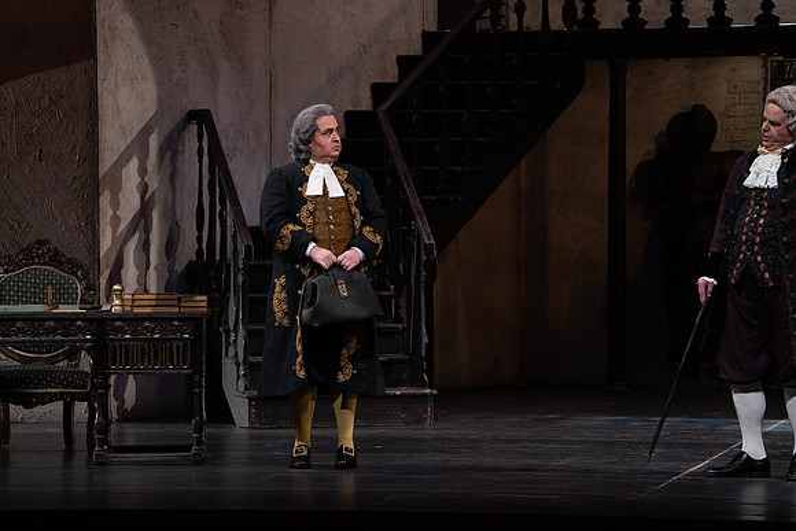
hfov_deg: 11.5
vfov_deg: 7.7
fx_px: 3959
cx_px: 398
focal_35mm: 179
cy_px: 266
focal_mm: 179
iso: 3200
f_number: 8
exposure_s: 1/250
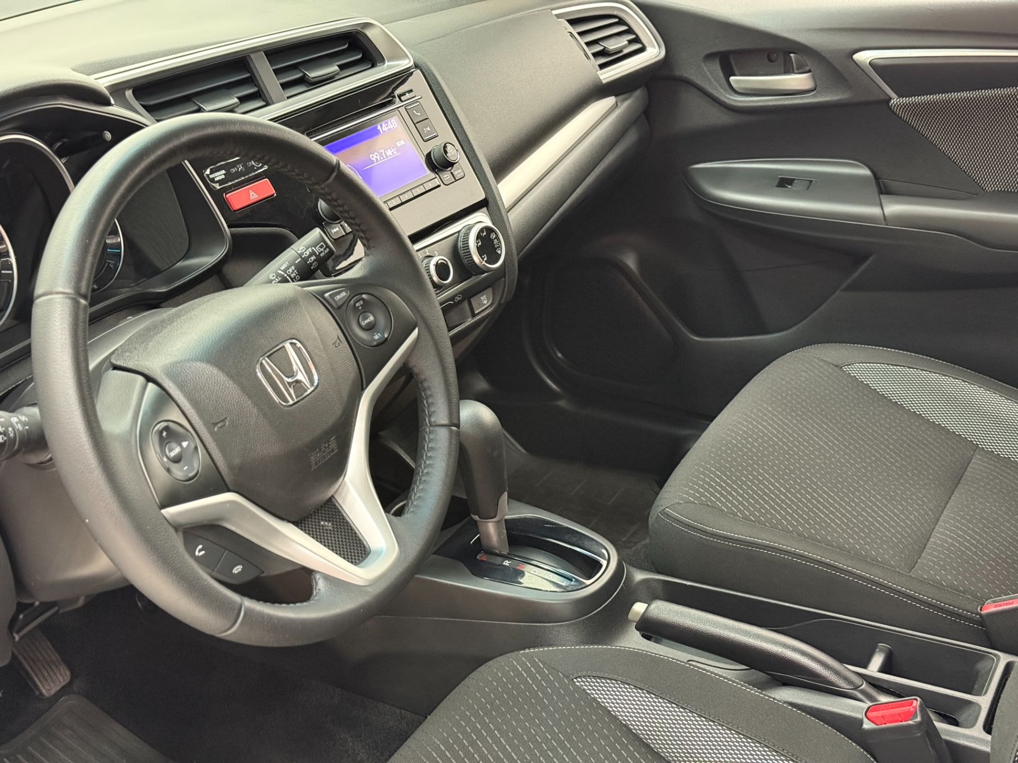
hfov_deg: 39.7
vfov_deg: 30.3
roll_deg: +0.9
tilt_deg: -26.5
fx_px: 1412
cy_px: 382
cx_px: 509
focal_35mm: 48
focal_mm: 6.76
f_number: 1.78
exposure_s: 1/24
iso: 640
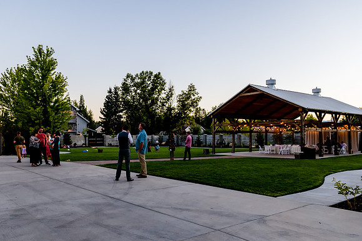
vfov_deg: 43.7
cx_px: 162
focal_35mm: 30
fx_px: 300
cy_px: 133
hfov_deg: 62.1
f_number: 5
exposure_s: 1/400
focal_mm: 27
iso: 1600
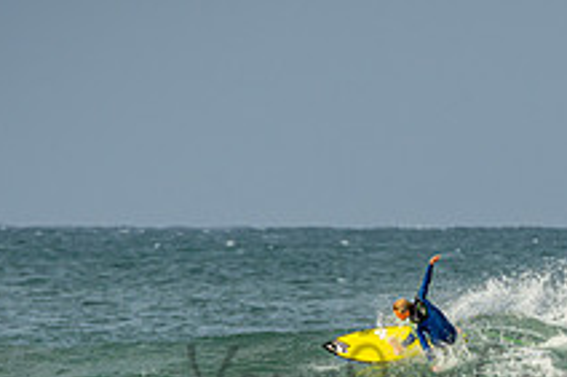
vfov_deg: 1.6
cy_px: 362
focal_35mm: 842
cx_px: 463
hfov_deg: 2.5
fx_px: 13251
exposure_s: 1/800
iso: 200
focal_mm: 200
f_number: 5.6
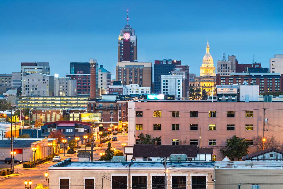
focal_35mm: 135
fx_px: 1061
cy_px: 94
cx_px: 142
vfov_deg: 10.2
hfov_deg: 15.2
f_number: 11
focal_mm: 135
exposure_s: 8
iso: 64
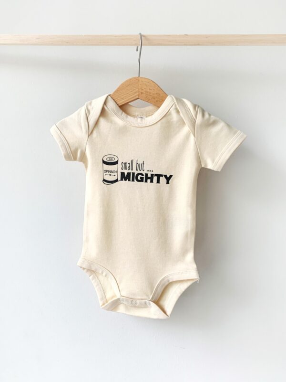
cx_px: 143
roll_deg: -1.1
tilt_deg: -1.1
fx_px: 286
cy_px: 191
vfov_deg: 67.3
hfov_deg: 53.1
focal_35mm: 26
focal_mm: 4.25
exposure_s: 1/121
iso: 40
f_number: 1.8
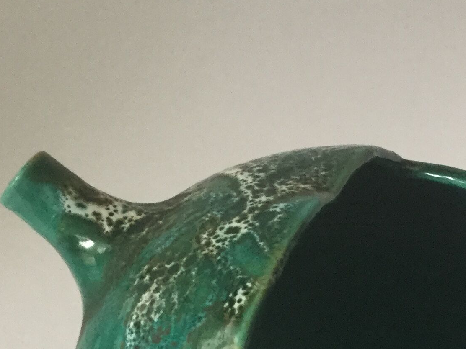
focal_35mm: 91
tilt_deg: -40.4
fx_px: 1225
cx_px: 400
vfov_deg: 15.5
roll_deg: -2.2
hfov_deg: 21.2
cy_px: 441
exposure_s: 1/33
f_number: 2.4
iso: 80
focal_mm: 3.3
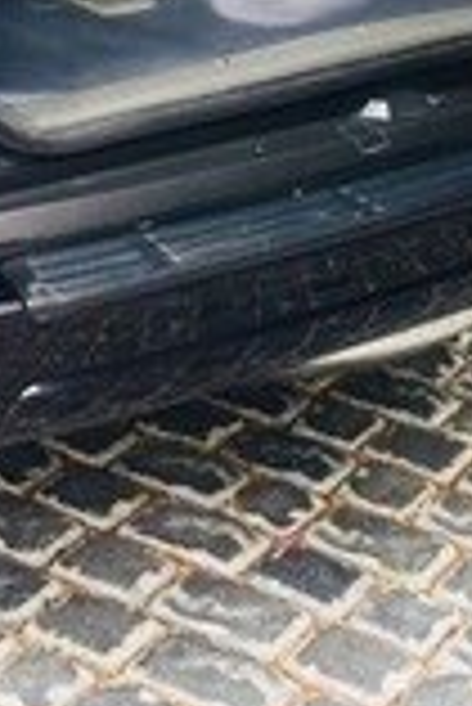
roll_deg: +2.2
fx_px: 1864
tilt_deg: -11.7
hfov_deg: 14.4
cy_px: -157
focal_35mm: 95
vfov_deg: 20.0
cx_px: 220
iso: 32
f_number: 2.2
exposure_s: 1/155
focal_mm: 4.15
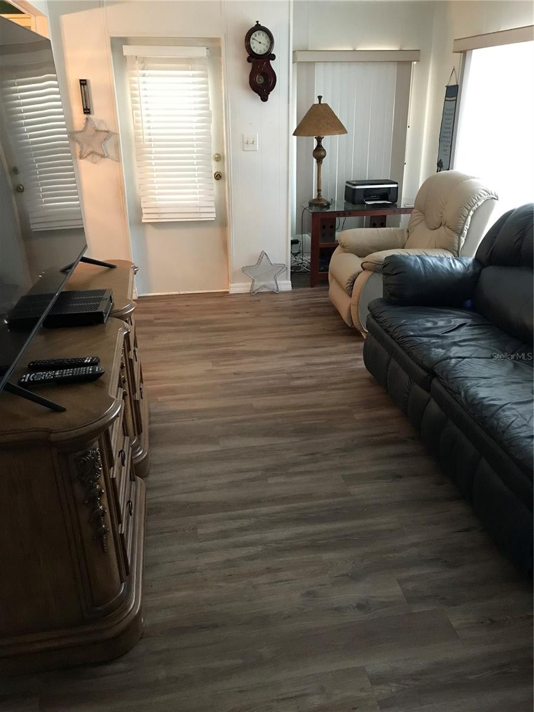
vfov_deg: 63.4
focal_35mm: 28
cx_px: 267
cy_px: 356
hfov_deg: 49.7
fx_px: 576
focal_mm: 3.99
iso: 100
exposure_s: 1/15
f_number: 1.8
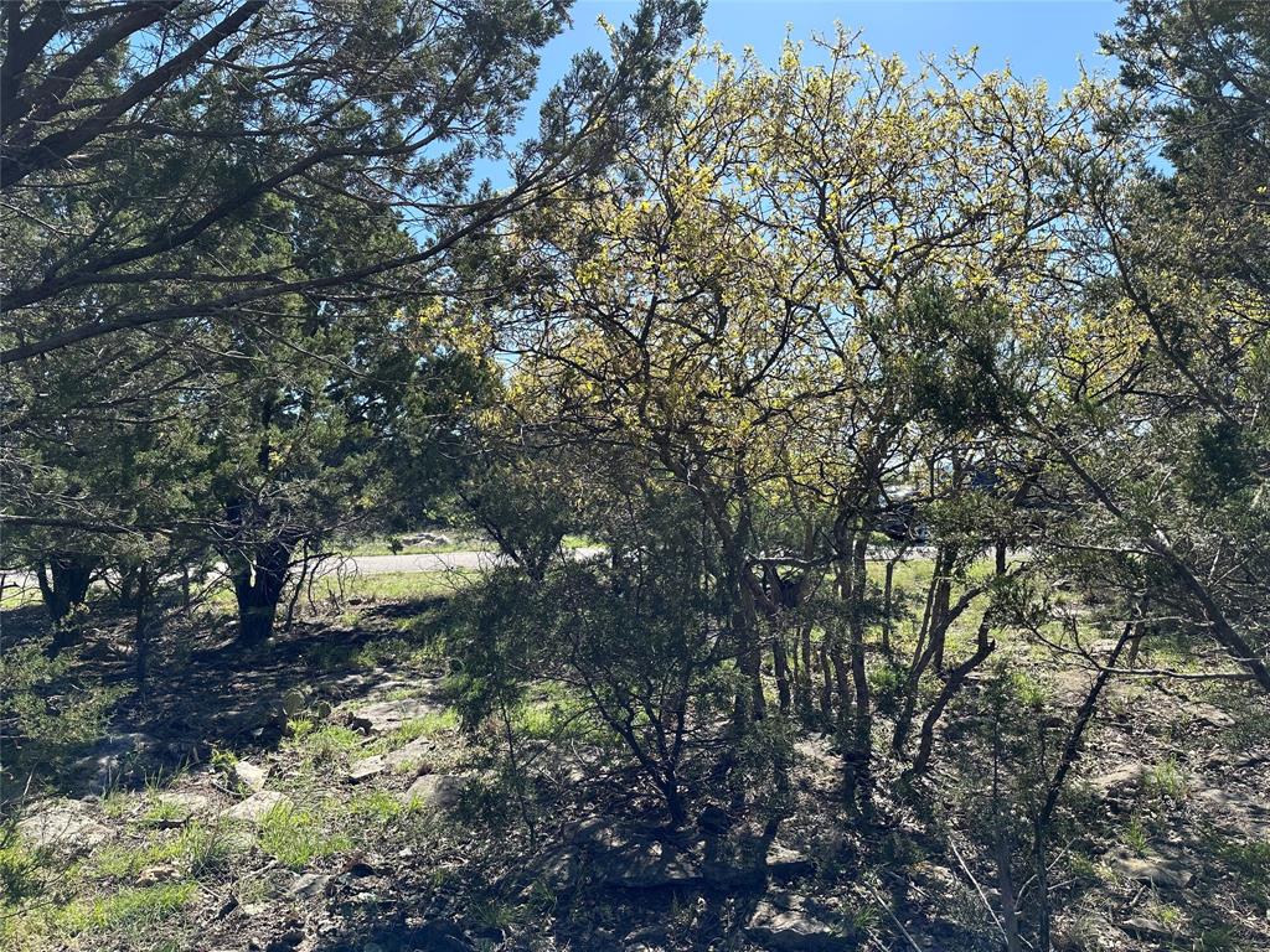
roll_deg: +3.4
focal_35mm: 24
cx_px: 635
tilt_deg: +2.8
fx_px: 881
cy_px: 476
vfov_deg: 56.8
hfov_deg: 71.6
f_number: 1.78
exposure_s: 1/1949
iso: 80
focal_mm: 6.86
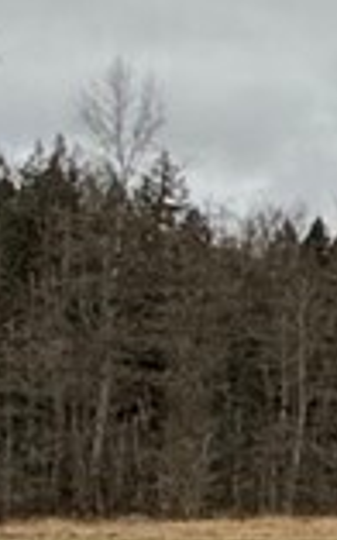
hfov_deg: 5.6
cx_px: 1823
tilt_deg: +7.5
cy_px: 217
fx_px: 2221
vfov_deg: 13.9
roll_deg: +1.3
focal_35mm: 151
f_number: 2.2
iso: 50
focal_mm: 2.22
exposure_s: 1/99
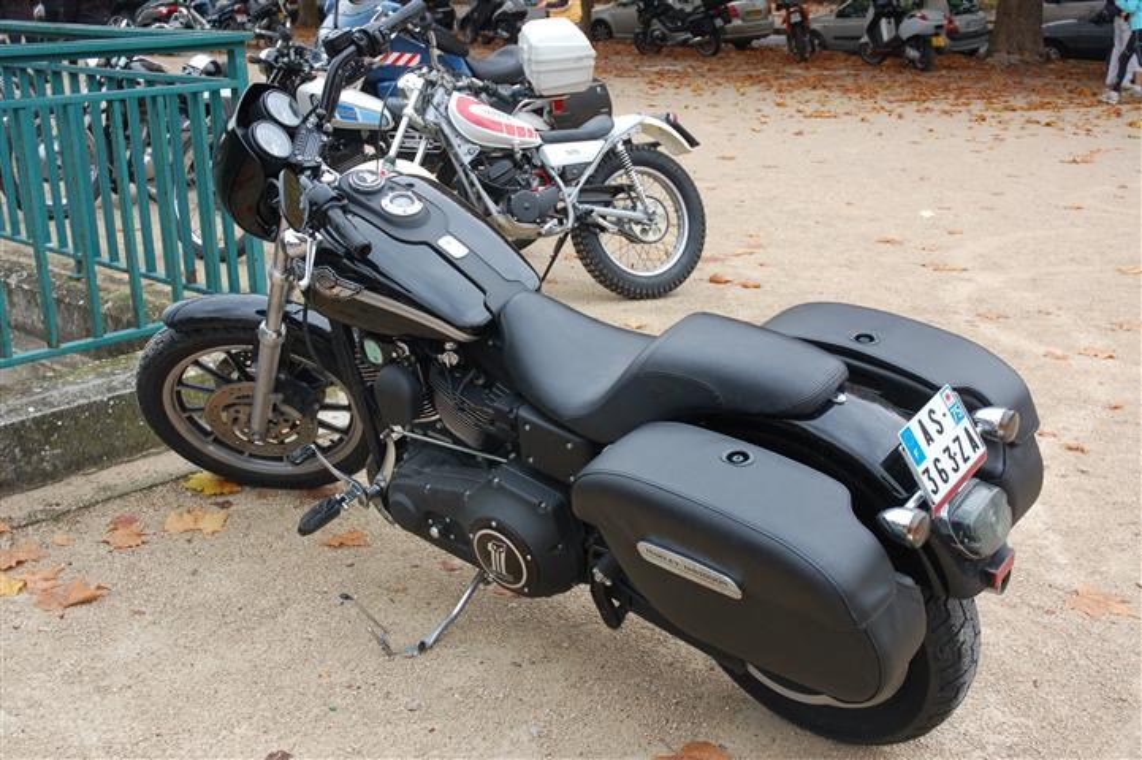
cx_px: 571
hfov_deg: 45.0
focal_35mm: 44
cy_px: 380
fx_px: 1379
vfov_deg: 30.8
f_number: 5.6
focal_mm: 29
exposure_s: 1/125
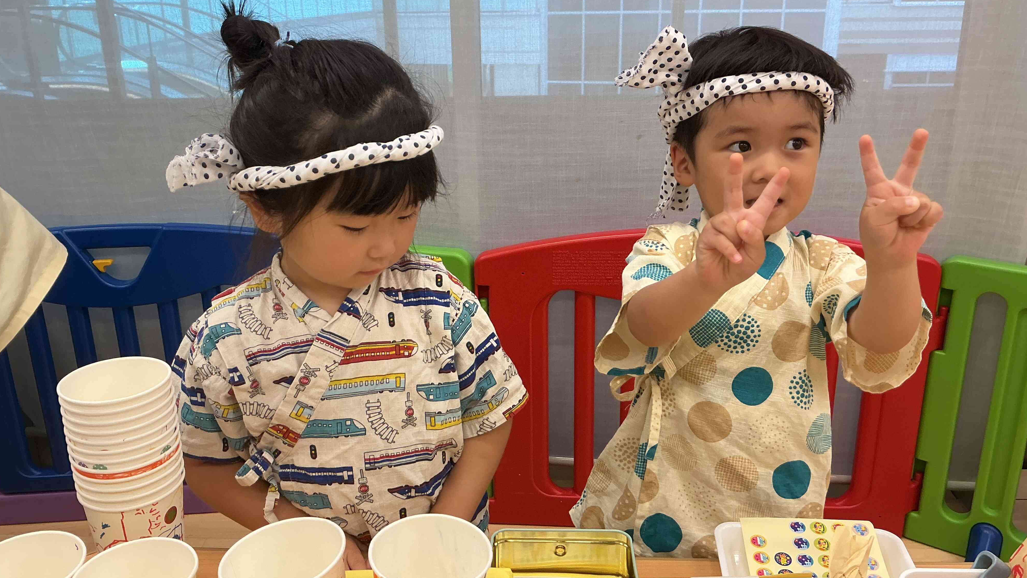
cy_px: 263
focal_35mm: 32
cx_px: 513
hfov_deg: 61.0
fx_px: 871
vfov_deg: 36.6
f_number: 1.8
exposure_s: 1/120
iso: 64
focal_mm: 3
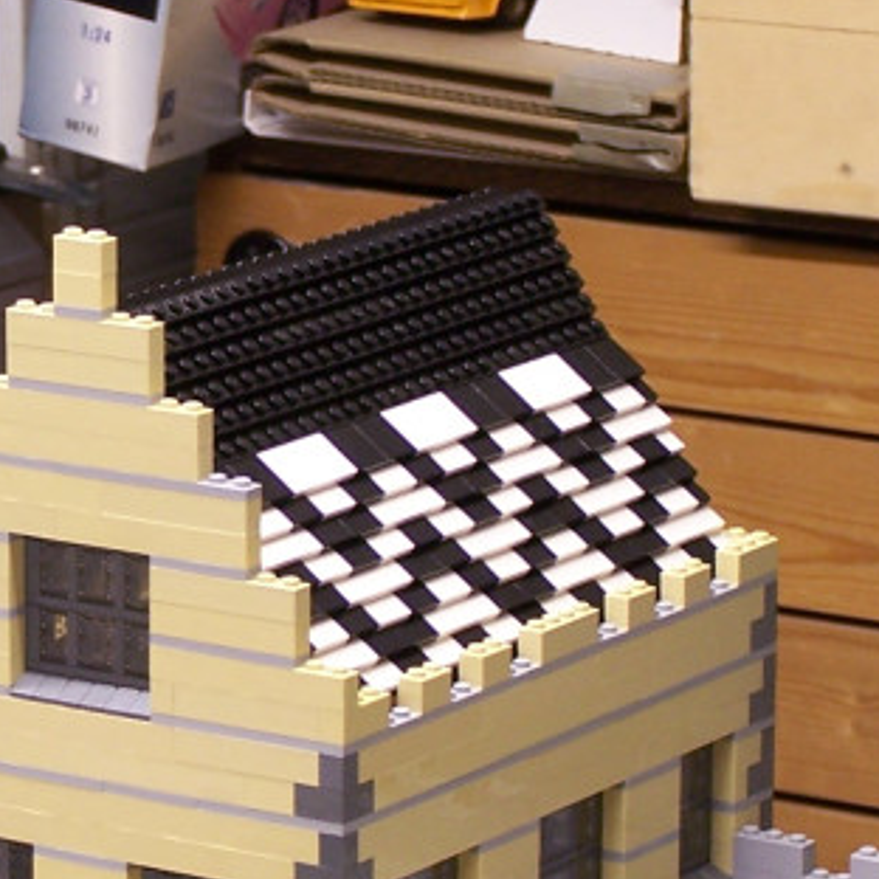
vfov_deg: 7.4
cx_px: -163
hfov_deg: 7.3
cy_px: 434
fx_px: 6837
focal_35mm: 238
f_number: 3.2
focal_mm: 13.7
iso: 80
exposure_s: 1/4
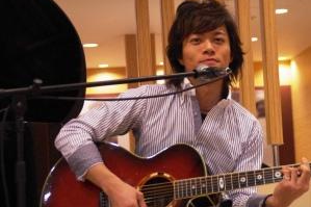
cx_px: 216
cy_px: 114
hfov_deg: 13.4
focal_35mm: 153
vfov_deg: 9.0
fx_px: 1321
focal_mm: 68
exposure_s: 1/100
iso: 3200
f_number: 5.6
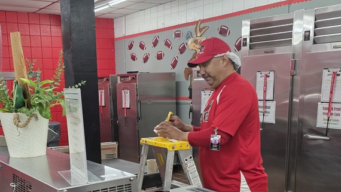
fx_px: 407
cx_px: 142
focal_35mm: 45
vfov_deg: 26.1
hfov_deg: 45.3
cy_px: 154
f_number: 1.7
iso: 200
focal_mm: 6.3
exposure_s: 1/120
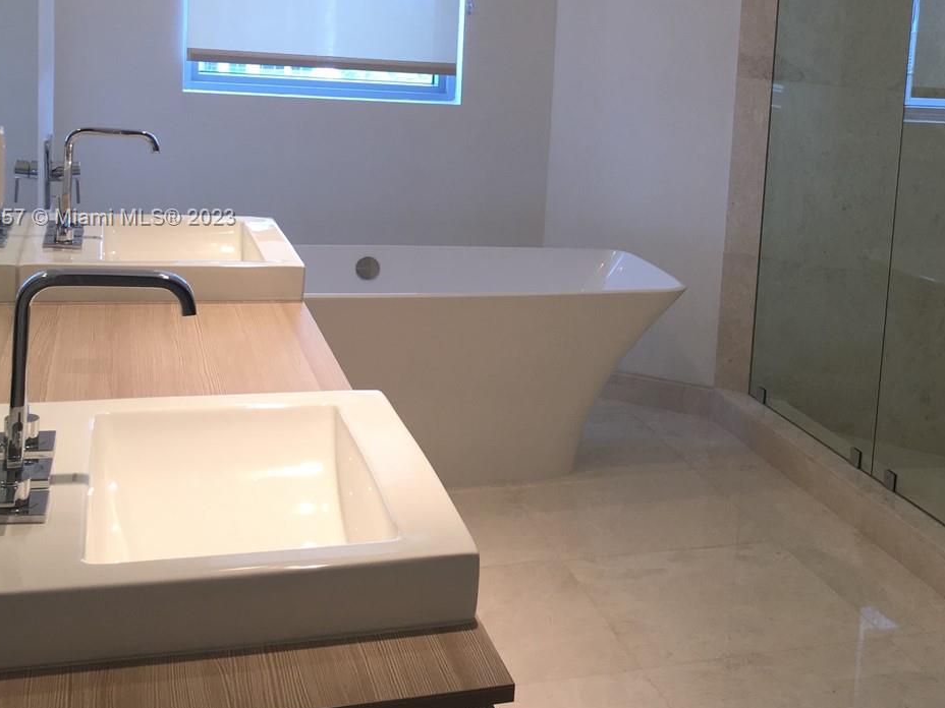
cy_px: 219
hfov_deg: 37.1
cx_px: 724
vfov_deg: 28.9
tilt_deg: -7.7
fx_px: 1365
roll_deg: -3.6
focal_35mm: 50
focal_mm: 4.15
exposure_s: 1/60
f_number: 2.2
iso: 32
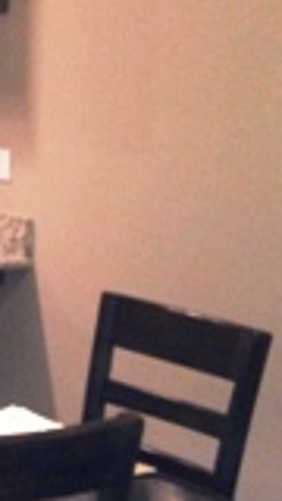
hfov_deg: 8.1
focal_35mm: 144
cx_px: -273
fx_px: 1914
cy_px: 257
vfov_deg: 14.9
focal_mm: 4.12
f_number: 2.4
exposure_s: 1/17
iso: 250
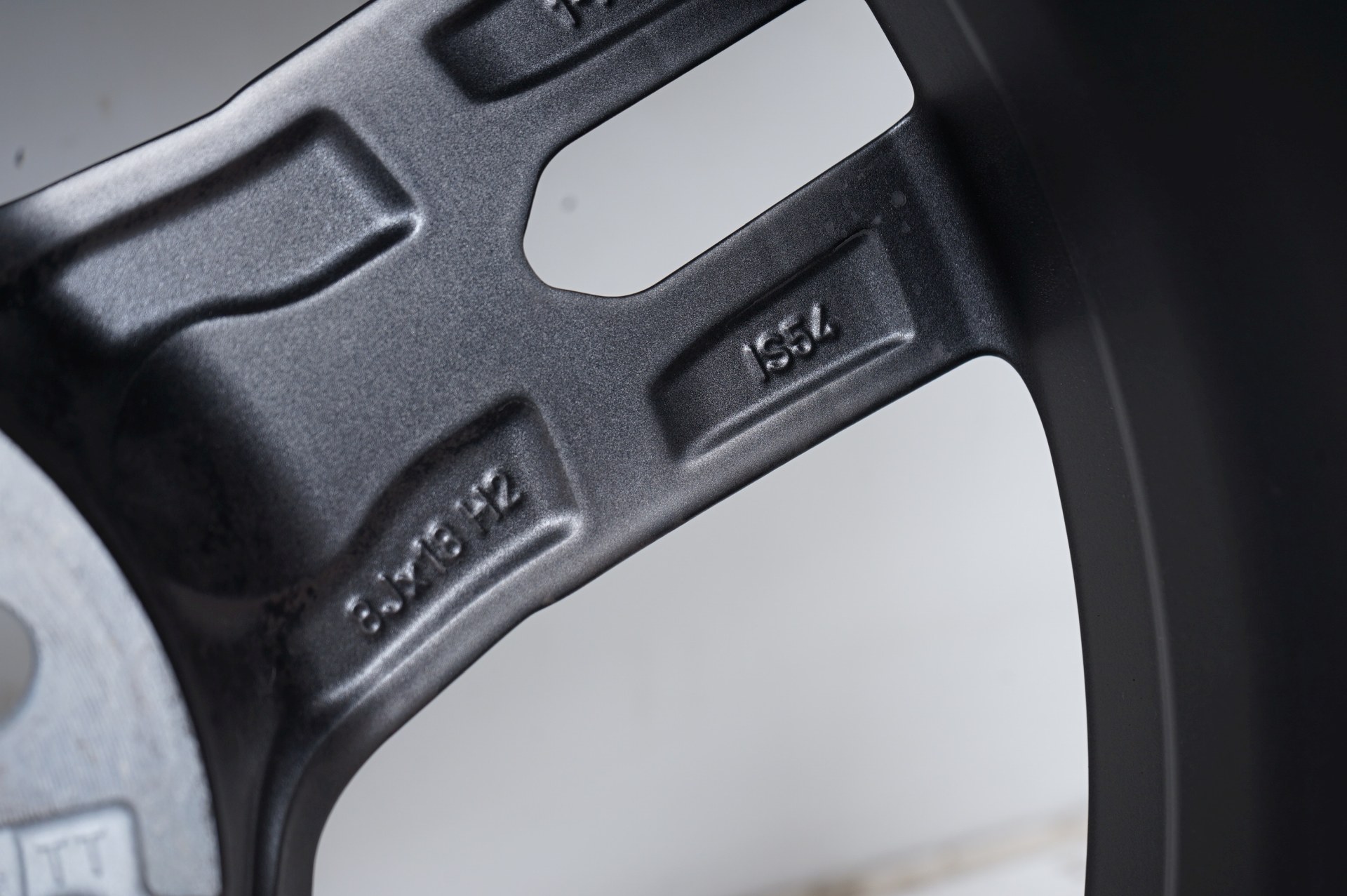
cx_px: 674
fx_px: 2393
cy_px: 448
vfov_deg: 21.2
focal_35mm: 64
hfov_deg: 31.4
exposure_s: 1/125
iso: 250
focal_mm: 64
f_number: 7.1
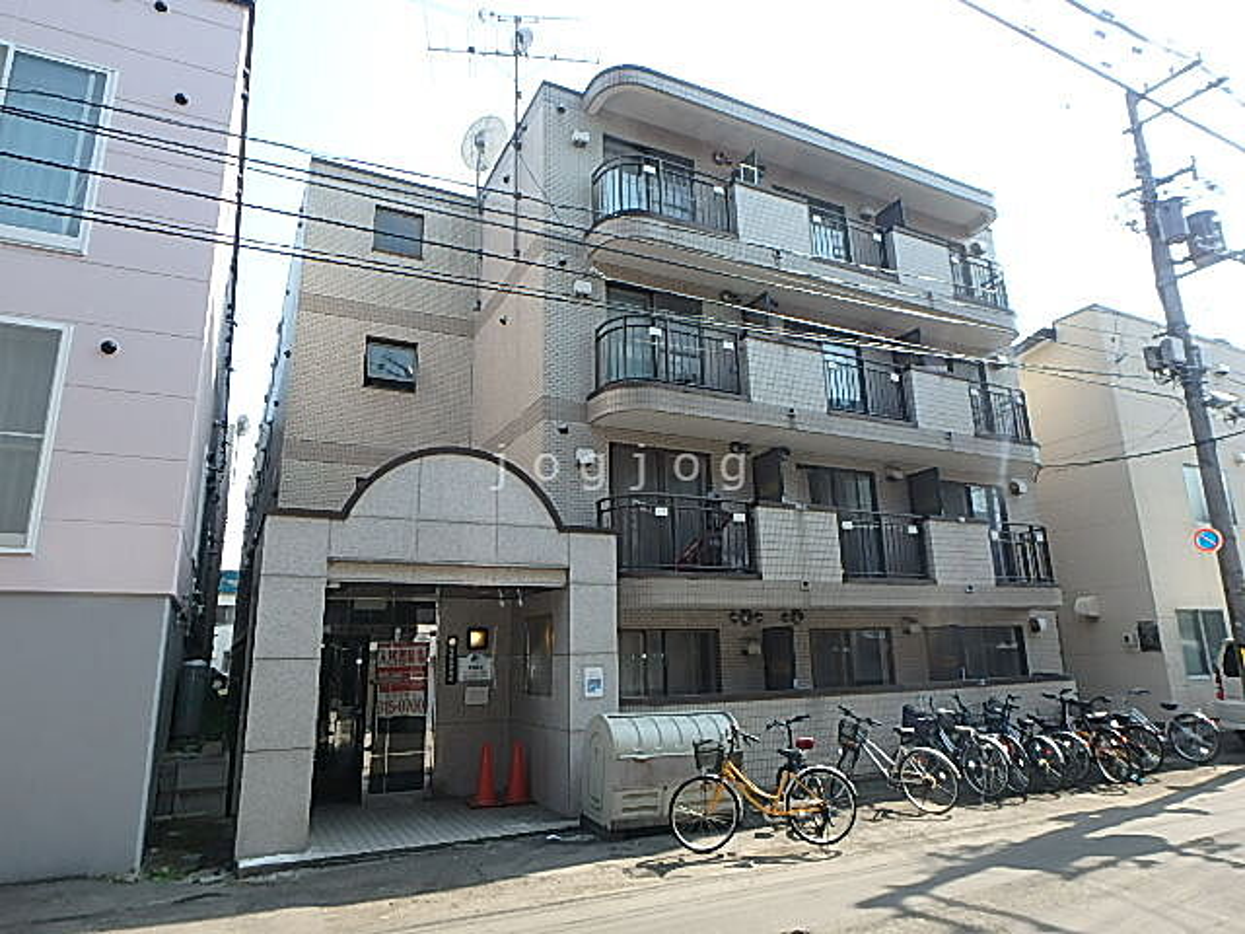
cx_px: 622
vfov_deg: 63.4
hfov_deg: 79.0
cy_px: 467
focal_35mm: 21
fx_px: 755
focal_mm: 3.7
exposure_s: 1/400
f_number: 3.5
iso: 125
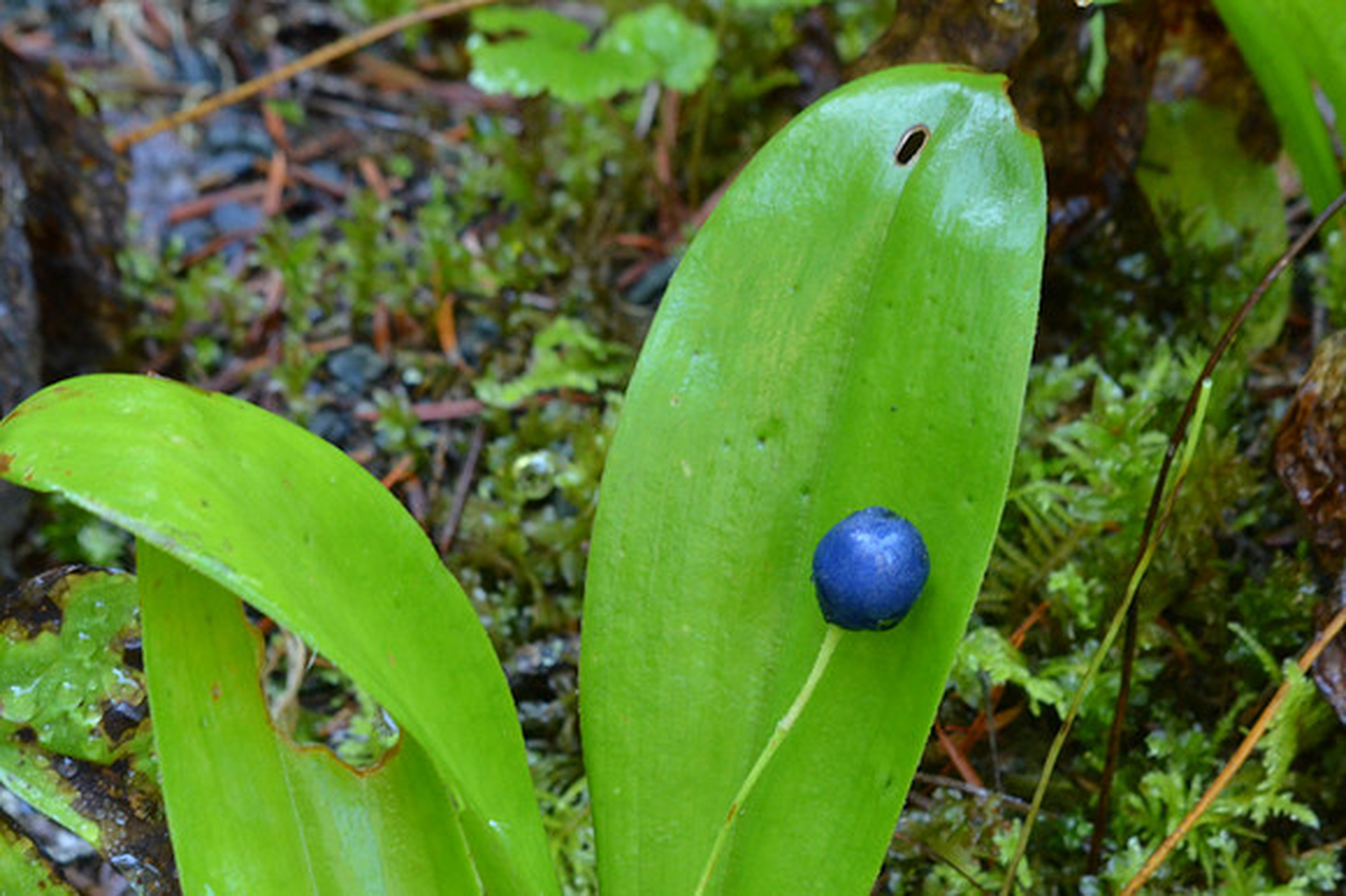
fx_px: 4596
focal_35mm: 123
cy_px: 448
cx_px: 673
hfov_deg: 16.7
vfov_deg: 11.1
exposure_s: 1/13
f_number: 10
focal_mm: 82
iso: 800
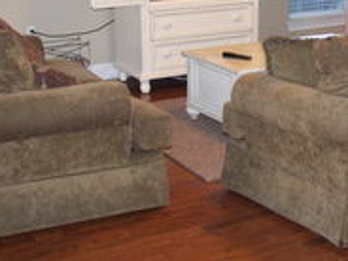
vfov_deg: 20.3
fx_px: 724
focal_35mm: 72
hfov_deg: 26.8
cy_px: 59
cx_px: 248
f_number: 2.8
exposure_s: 1/30
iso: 125
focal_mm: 6
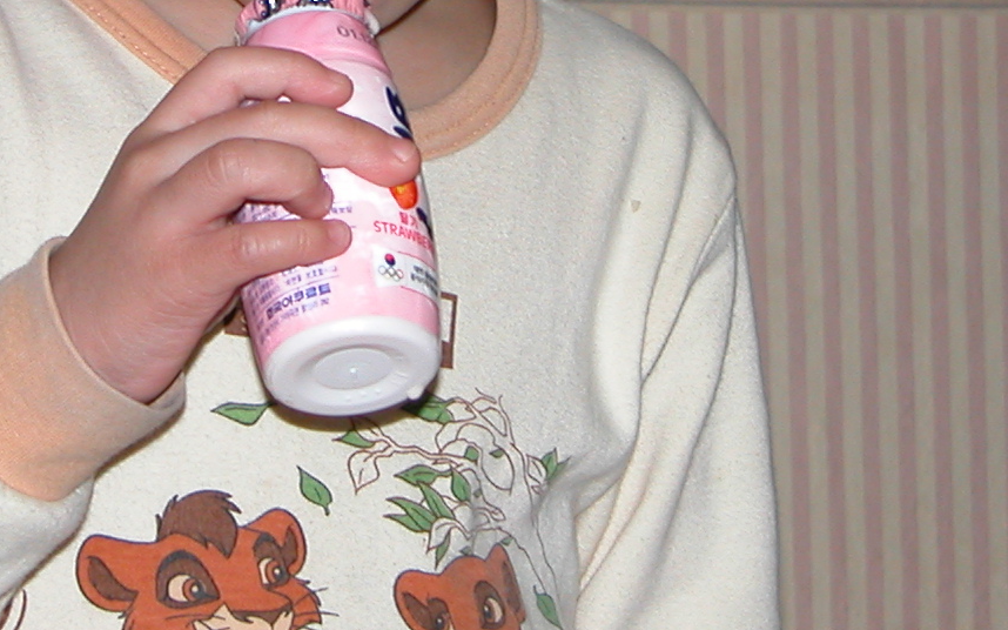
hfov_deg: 10.8
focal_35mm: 193
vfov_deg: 6.8
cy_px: -31
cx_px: 237
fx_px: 5301
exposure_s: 1/60.3
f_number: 3.2
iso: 100
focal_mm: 15.7
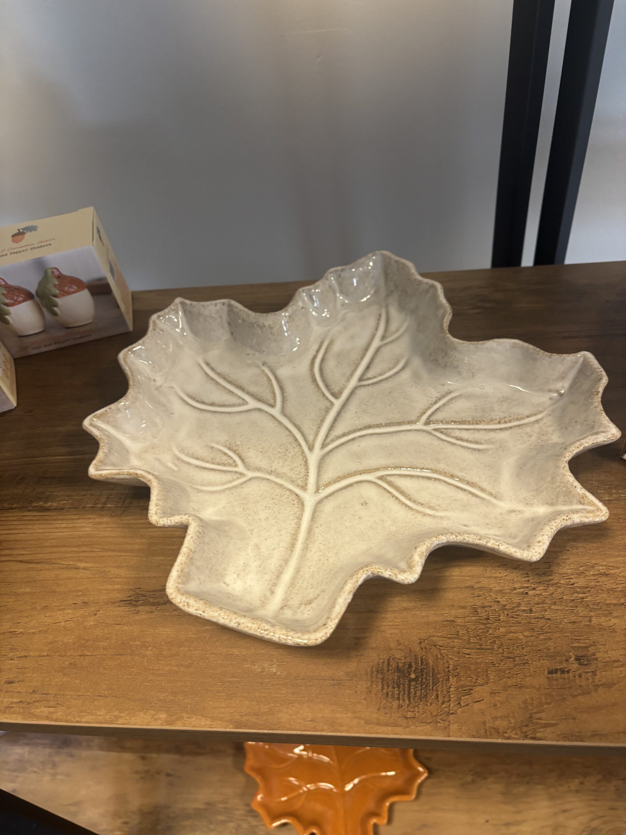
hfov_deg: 53.1
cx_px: 313
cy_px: 418
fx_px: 627
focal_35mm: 26
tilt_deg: -48.6
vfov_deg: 67.3
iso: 160
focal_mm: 5.96
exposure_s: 1/50
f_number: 1.6
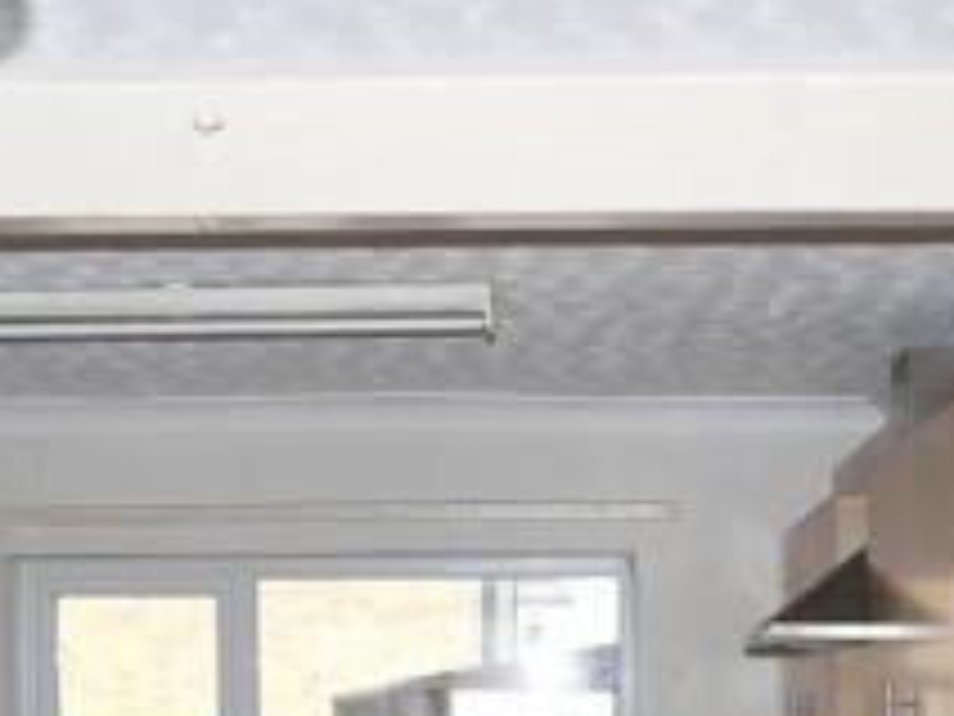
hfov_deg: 25.3
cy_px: 898
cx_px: 497
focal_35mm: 77
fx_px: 2122
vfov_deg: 18.0
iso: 200
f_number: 4
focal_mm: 14
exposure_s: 1/250
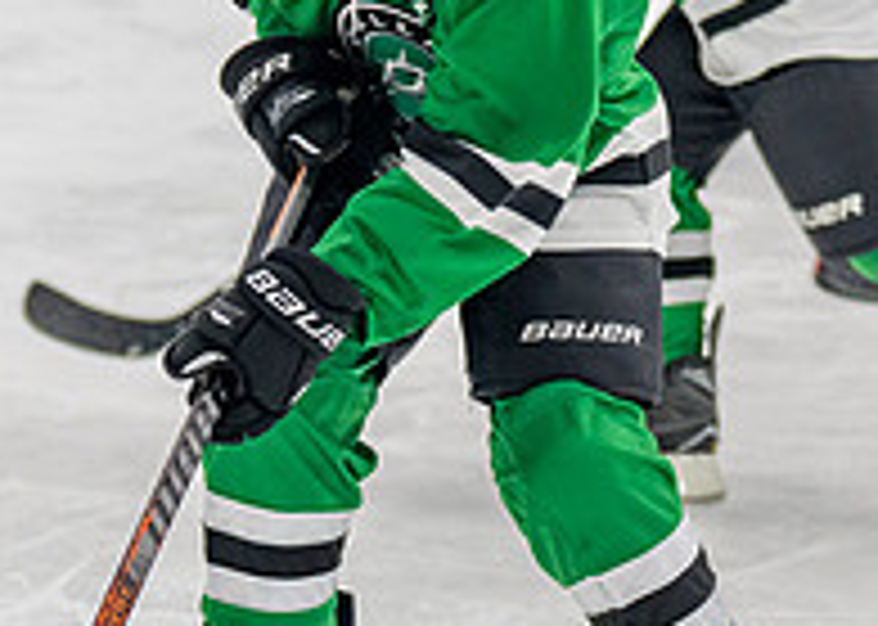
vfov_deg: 5.6
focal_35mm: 255
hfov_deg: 7.9
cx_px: 292
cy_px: 470
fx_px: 6354
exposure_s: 1/1000
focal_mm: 70
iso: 800
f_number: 2.8
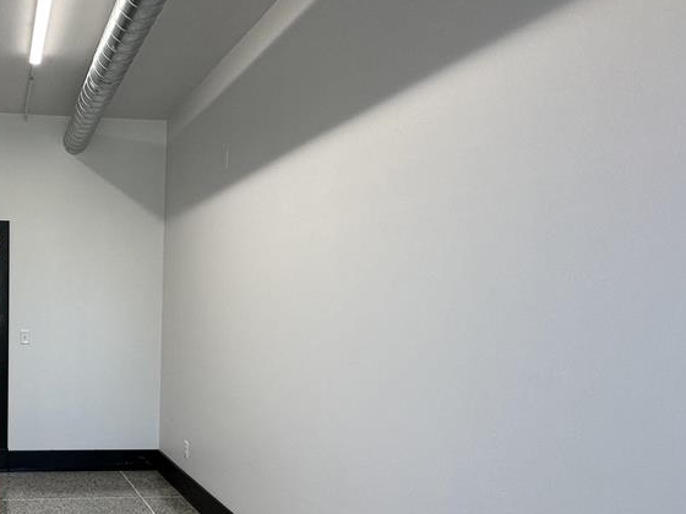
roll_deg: -1.8
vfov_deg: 43.6
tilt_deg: -2.6
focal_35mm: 32
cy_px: 340
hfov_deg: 49.4
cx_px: 45
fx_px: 634
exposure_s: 1/120
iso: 100
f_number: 2.2
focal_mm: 2.22
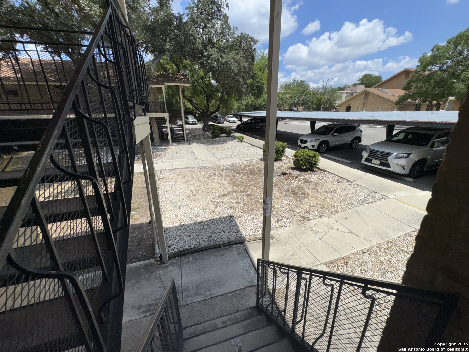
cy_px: 176
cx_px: 234
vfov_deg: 85.7
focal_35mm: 14
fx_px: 190
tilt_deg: -18.5
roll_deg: +0.6
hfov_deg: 102.1
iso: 32
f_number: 2.2
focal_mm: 2.22
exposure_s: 1/3906
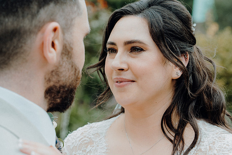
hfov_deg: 22.6
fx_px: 580
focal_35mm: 90
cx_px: 116
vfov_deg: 15.2
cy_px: 78
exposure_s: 1/200
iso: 125
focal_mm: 60
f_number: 3.5
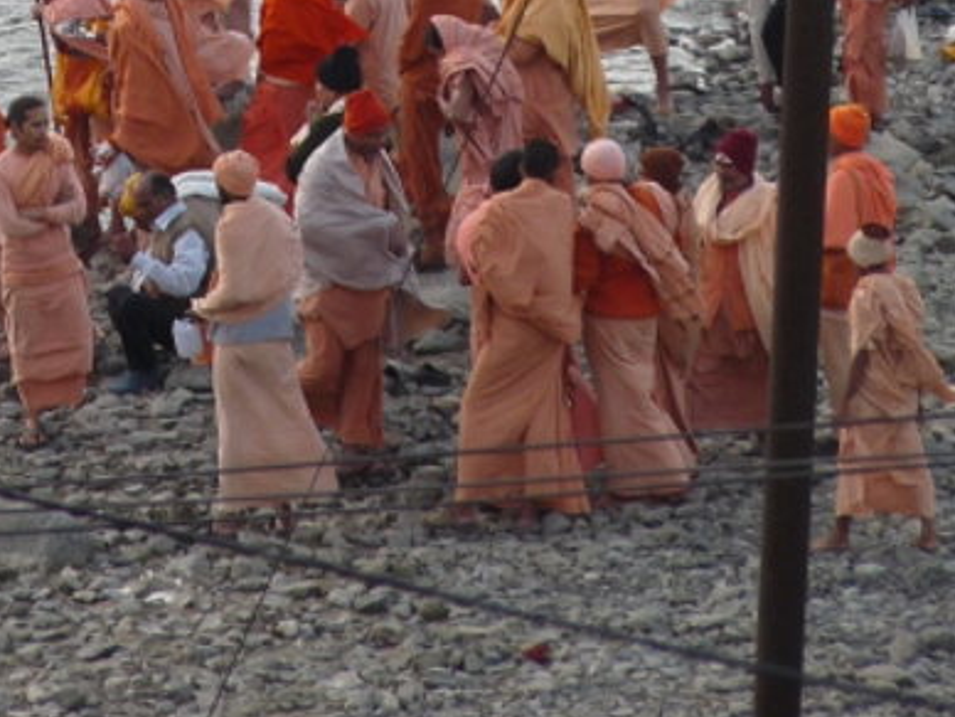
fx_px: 23229
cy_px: -143
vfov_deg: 1.8
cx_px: 108
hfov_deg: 2.4
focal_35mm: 842
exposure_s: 1/160
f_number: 4
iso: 100
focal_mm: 56.7
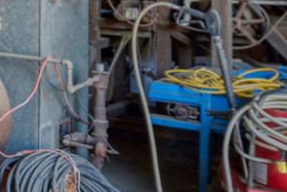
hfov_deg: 16.2
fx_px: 598
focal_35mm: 75
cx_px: -359
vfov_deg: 17.6
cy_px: -18
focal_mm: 14
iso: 400
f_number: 10
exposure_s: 1/5
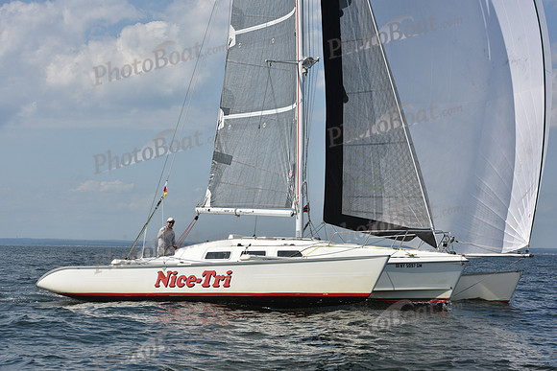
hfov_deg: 28.8
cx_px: 278
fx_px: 1083
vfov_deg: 19.5
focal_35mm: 70
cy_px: 186
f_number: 9
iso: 250
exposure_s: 1/1250
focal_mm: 70
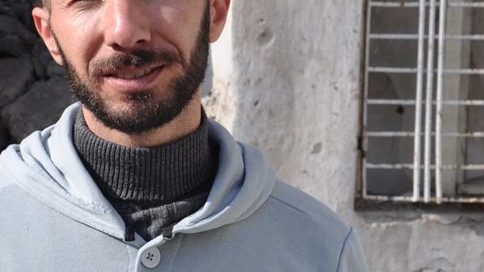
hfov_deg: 14.7
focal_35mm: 145
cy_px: 179
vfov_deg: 8.4
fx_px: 1861
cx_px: 113
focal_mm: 42
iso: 200
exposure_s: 1/250
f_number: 8
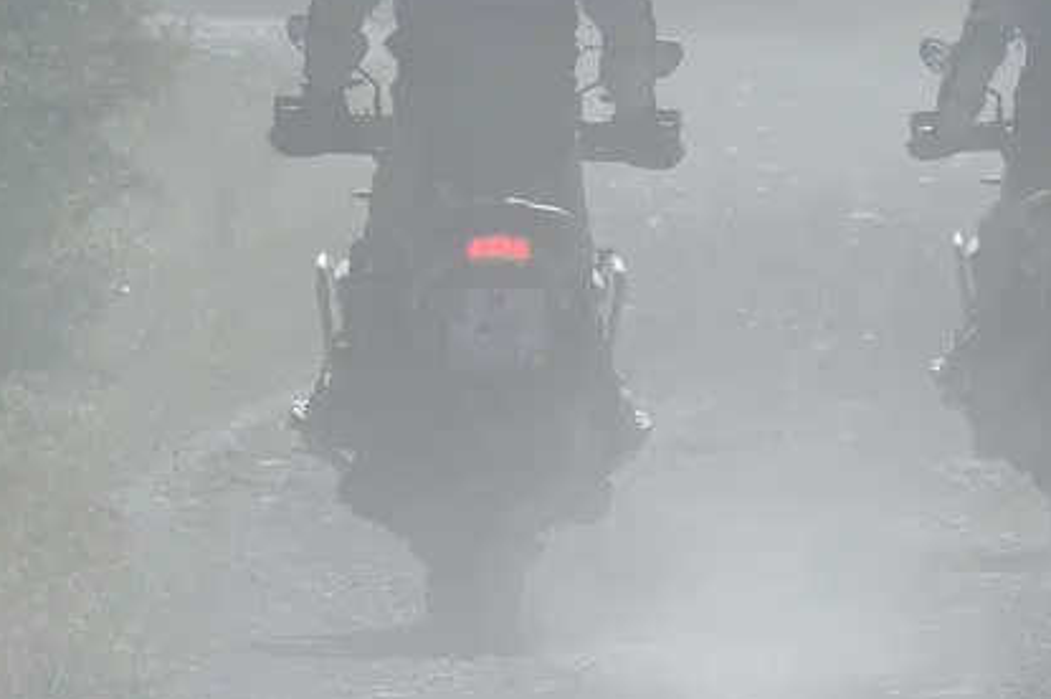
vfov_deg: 2.4
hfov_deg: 3.6
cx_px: 615
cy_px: 409
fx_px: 16890
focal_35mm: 579
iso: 800
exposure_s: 1/800
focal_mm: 200
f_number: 14
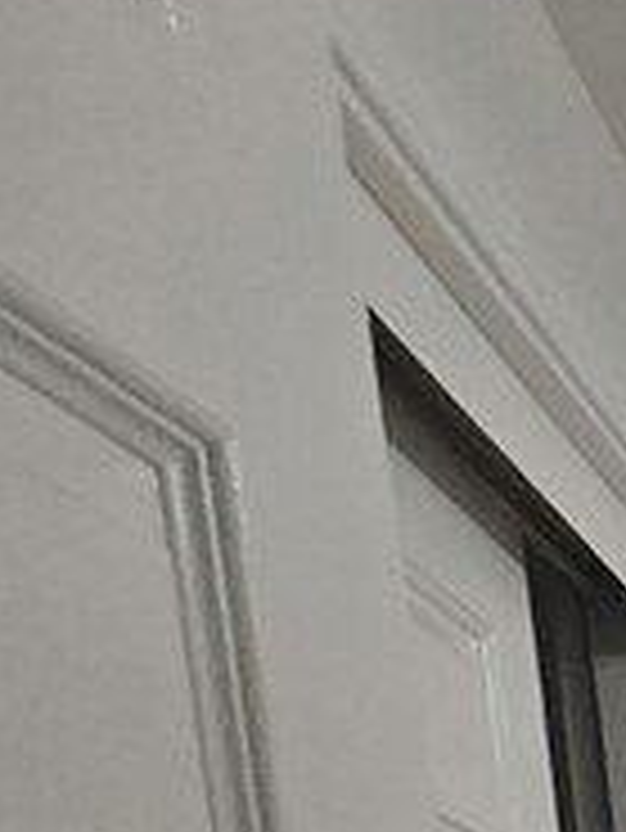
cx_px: 2256
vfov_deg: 21.1
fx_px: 1734
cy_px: 1372
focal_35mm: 72
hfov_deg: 9.2
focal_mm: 1.7
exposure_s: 1/60
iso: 80
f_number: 2.2
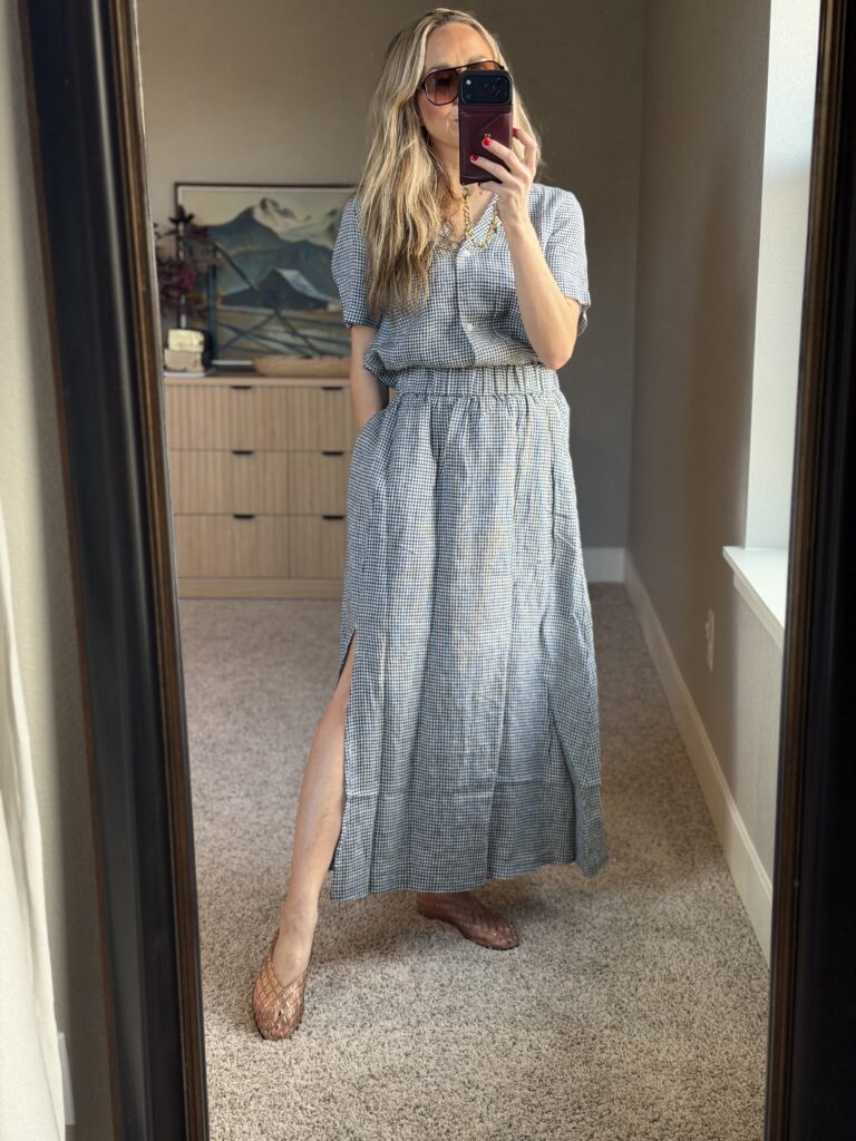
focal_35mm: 48
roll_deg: +0.0
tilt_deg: -22.4
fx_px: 1583
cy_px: 570
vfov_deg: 39.7
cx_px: 428
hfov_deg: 30.3
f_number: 1.78
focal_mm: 6.76
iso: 125
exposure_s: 1/60
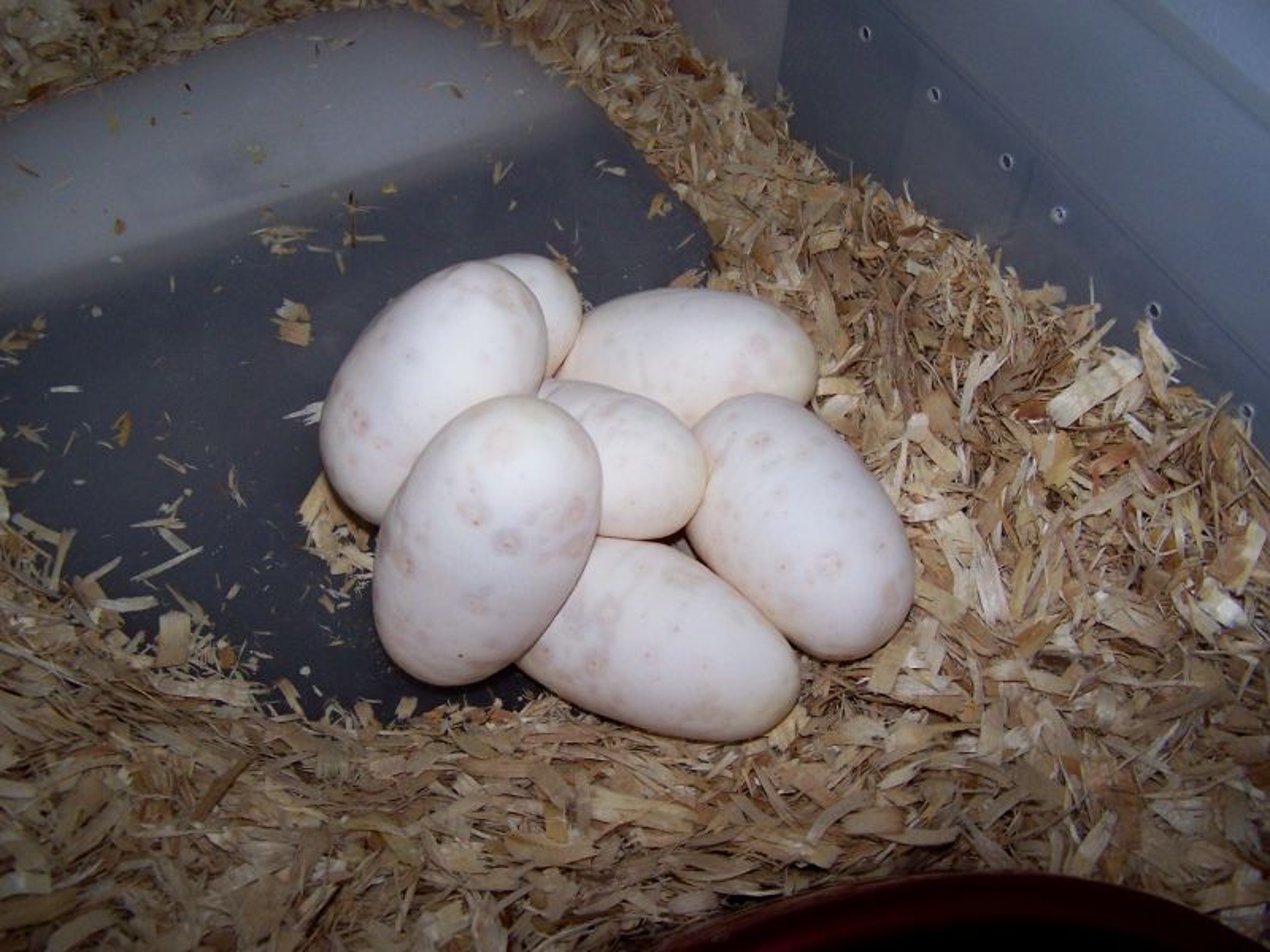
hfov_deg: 49.0
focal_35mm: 38
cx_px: 635
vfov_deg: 37.7
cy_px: 476
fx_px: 1394
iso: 140
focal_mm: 6.3
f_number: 2.8
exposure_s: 1/60
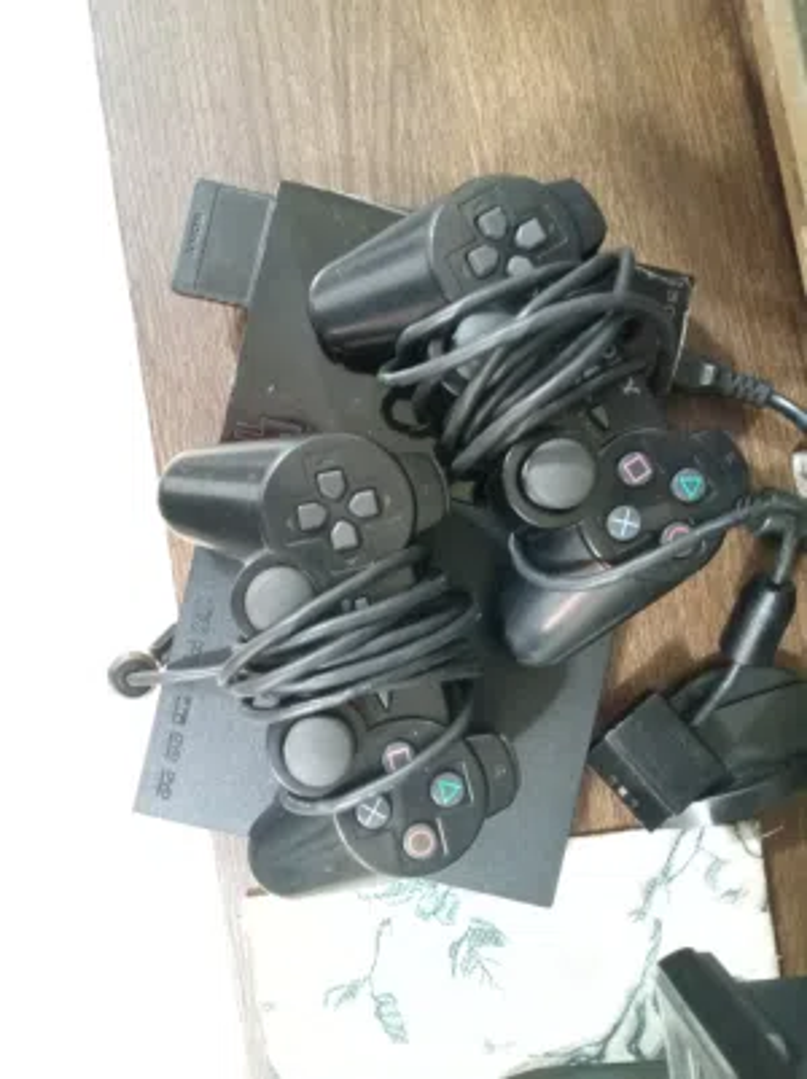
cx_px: 404
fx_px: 841
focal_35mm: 27
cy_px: 540
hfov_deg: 51.3
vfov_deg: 65.4
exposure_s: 1/12.5
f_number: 1.8
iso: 6800
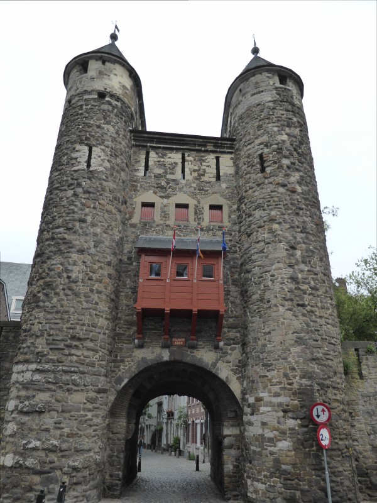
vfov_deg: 69.4
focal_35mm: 25
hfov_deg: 54.9
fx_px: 363
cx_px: 188
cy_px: 252
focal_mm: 4.3
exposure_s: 1/320
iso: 200
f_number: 3.3
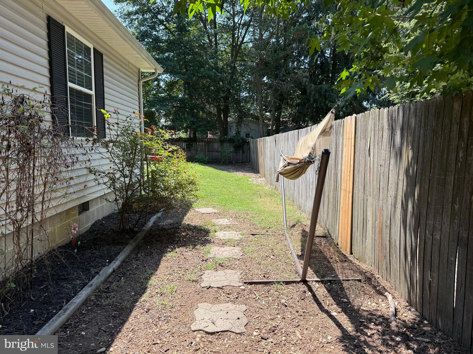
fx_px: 328
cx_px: 236
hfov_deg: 71.6
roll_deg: -0.8
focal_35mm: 24
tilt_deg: -6.1
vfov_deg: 56.8
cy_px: 177
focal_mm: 6.76
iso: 80
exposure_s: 1/1292
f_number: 1.78
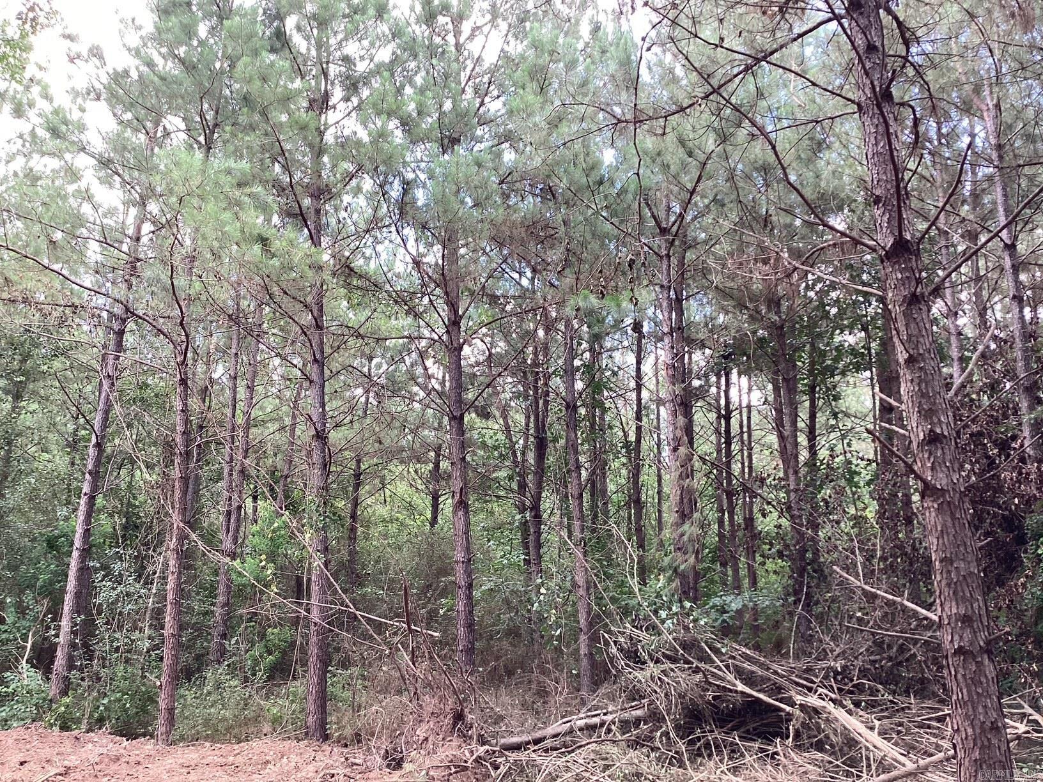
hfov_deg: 58.4
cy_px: 391
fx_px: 934
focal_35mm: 31
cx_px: 522
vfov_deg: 45.4
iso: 80
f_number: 2.4
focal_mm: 3.3
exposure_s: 1/120
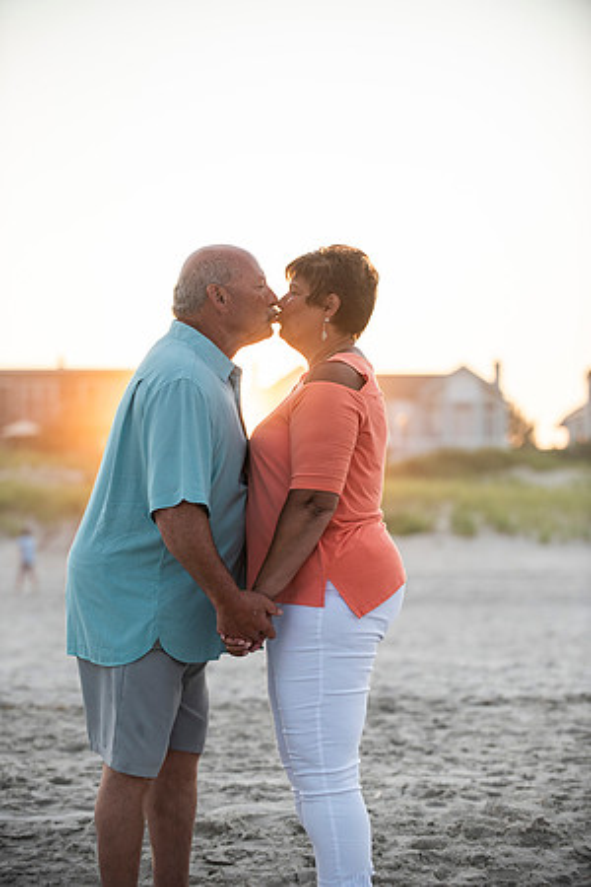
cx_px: 296
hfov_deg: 13.0
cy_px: 444
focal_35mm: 105
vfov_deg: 19.5
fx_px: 2585
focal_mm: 105
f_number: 3.5
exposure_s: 1/2000
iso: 800
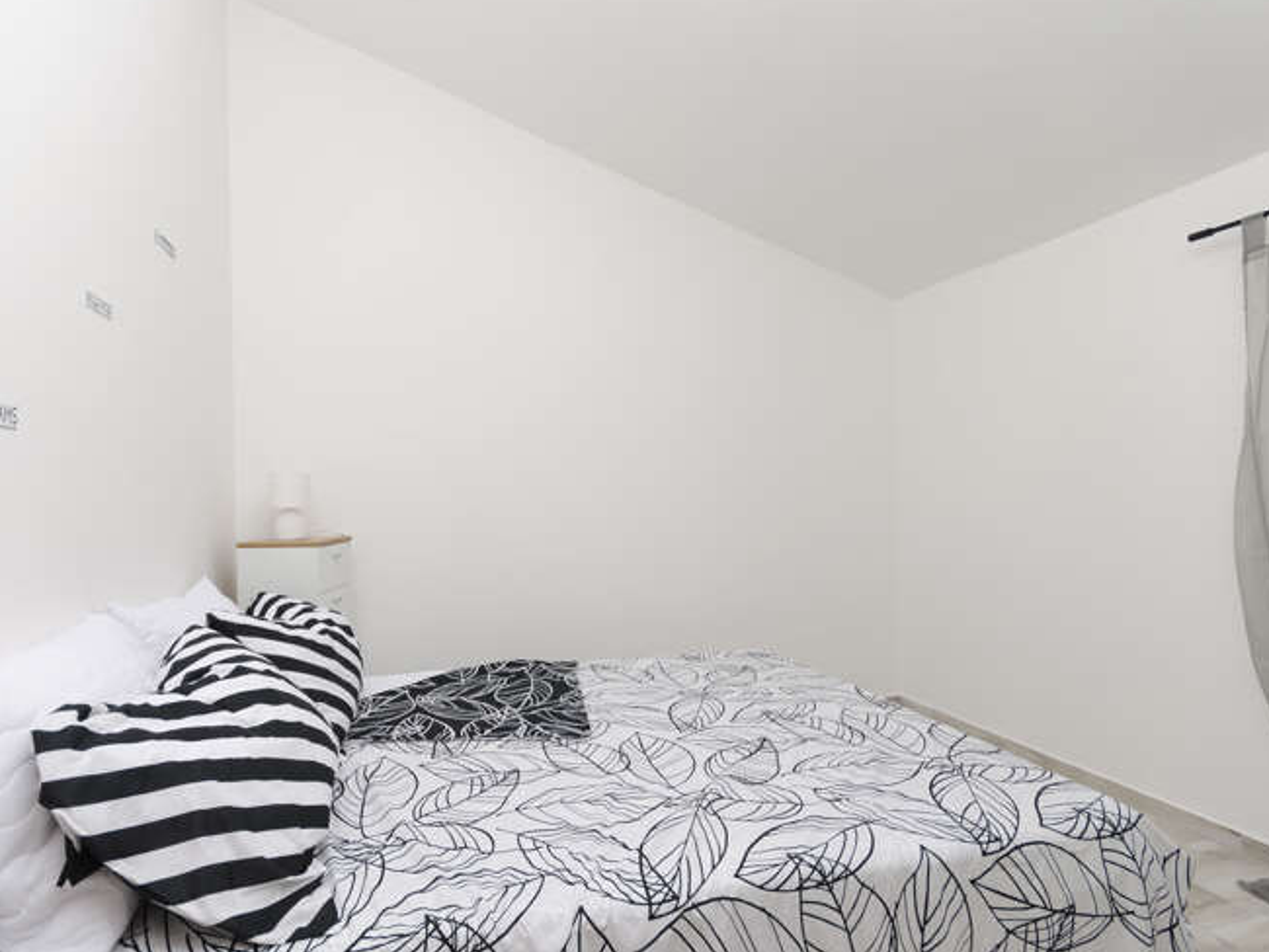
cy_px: 483
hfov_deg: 90.8
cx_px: 576
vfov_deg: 74.8
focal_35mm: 17
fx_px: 623
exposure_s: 1/100
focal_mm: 10
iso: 100
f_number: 7.1
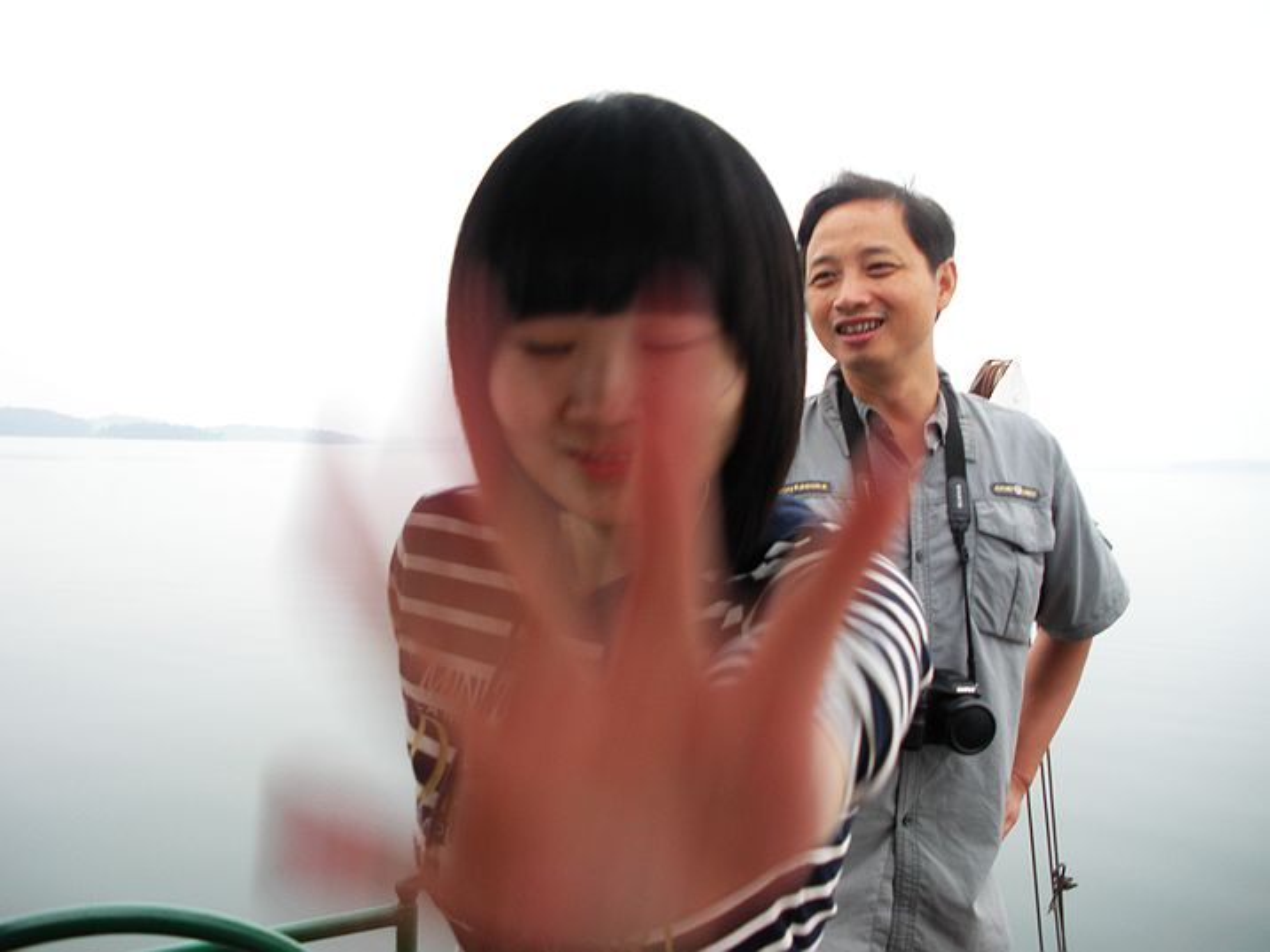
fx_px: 1321
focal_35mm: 36
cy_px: 476
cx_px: 635
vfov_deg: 39.7
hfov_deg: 51.4
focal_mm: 6.3
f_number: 3.5
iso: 64
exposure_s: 1/59.6
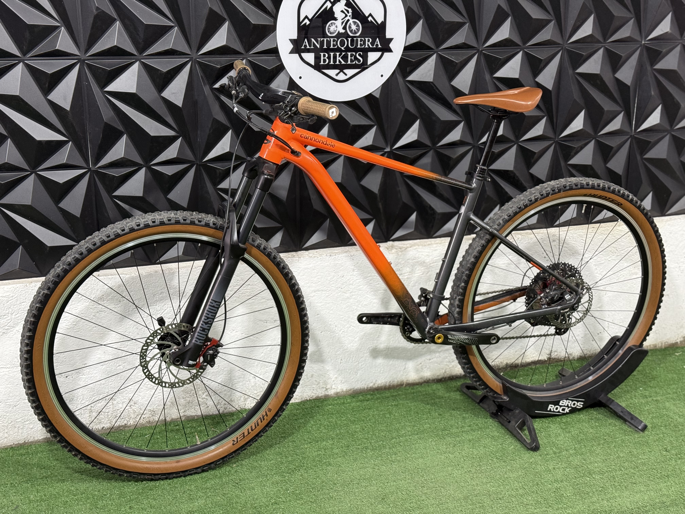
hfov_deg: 39.7
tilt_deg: -17.0
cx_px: 342
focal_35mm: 48
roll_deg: -0.9
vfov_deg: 30.3
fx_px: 950
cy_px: 257
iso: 125
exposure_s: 1/60
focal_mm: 6.76
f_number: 1.78
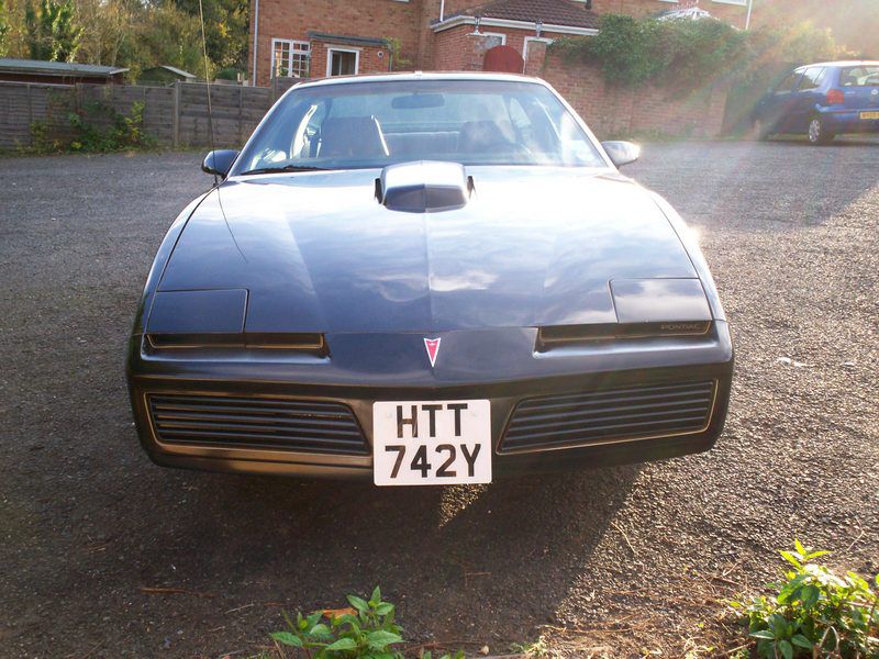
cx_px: 440
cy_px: 330
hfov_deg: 51.4
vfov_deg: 39.7
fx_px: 914
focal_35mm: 36
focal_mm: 5.9
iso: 100
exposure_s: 1/85.3
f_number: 4.5
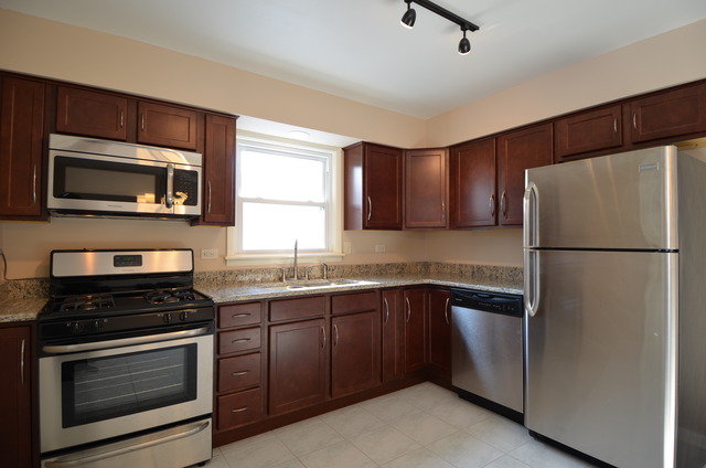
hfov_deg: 90.1
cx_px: 353
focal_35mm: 18
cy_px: 234
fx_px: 352
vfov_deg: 67.2
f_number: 4
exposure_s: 1/30
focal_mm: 12
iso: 100
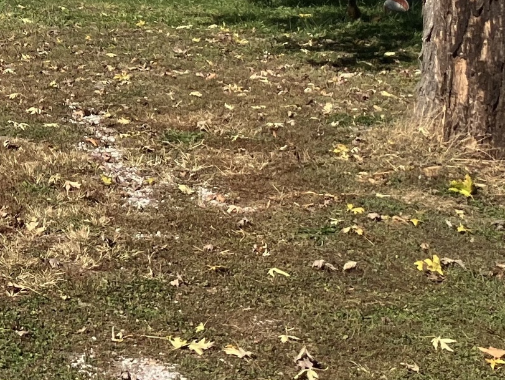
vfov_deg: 12.9
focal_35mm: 106
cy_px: -273
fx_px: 1547
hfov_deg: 16.9
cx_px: -247
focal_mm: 3.99
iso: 32
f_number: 1.8
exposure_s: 1/1946
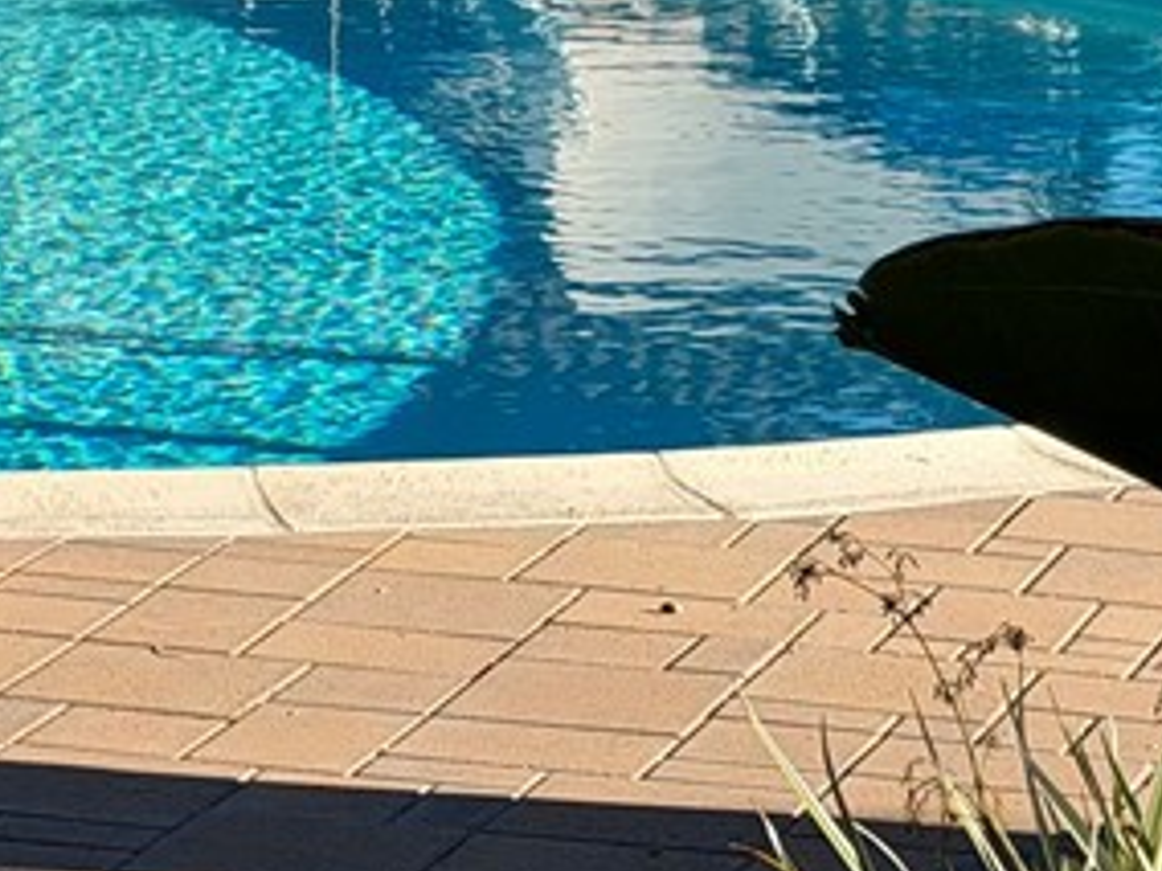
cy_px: -348
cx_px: -352
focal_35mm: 173
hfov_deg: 11.1
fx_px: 5807
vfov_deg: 8.4
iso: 64
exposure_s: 1/2976
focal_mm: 6.76
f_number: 1.78
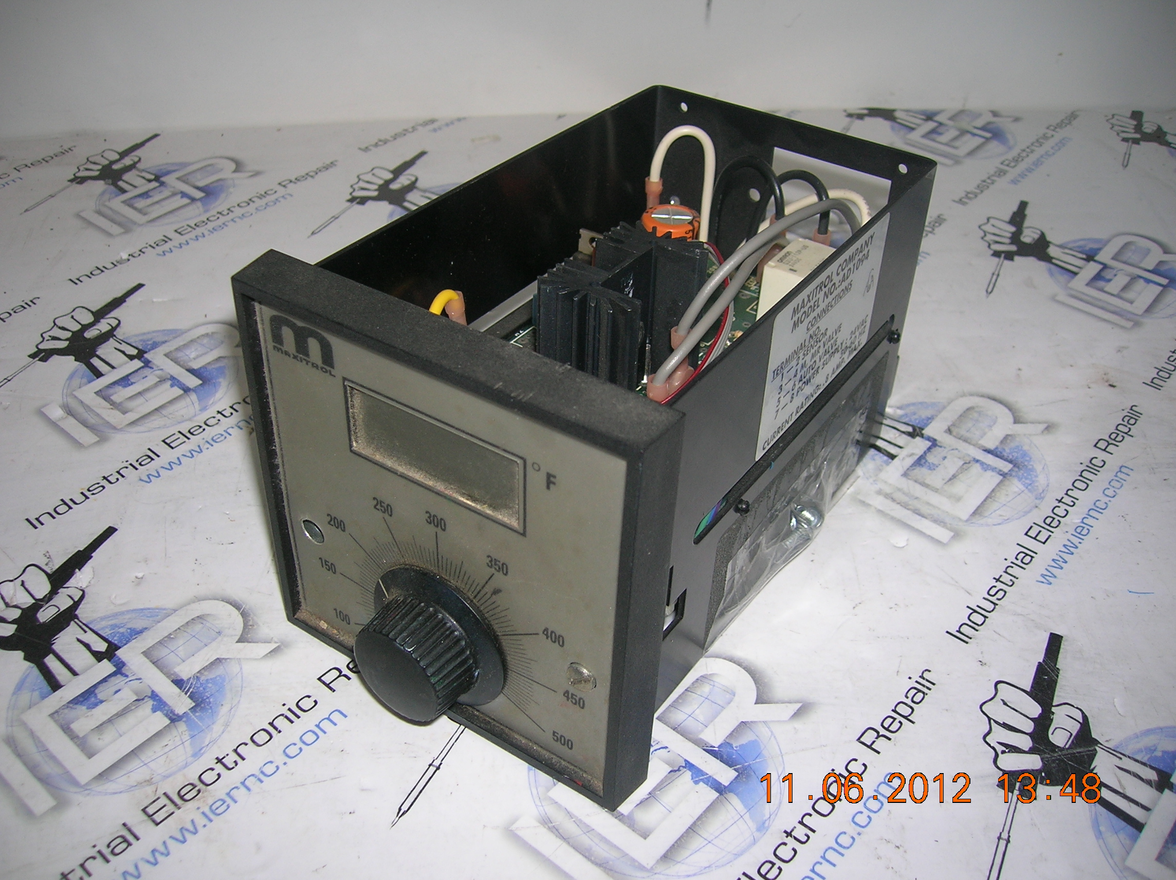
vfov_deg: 41.7
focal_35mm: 34
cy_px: 440
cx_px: 588
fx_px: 1154
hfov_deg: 54.0
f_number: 2.9
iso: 50
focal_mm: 5.7
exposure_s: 1/60.1
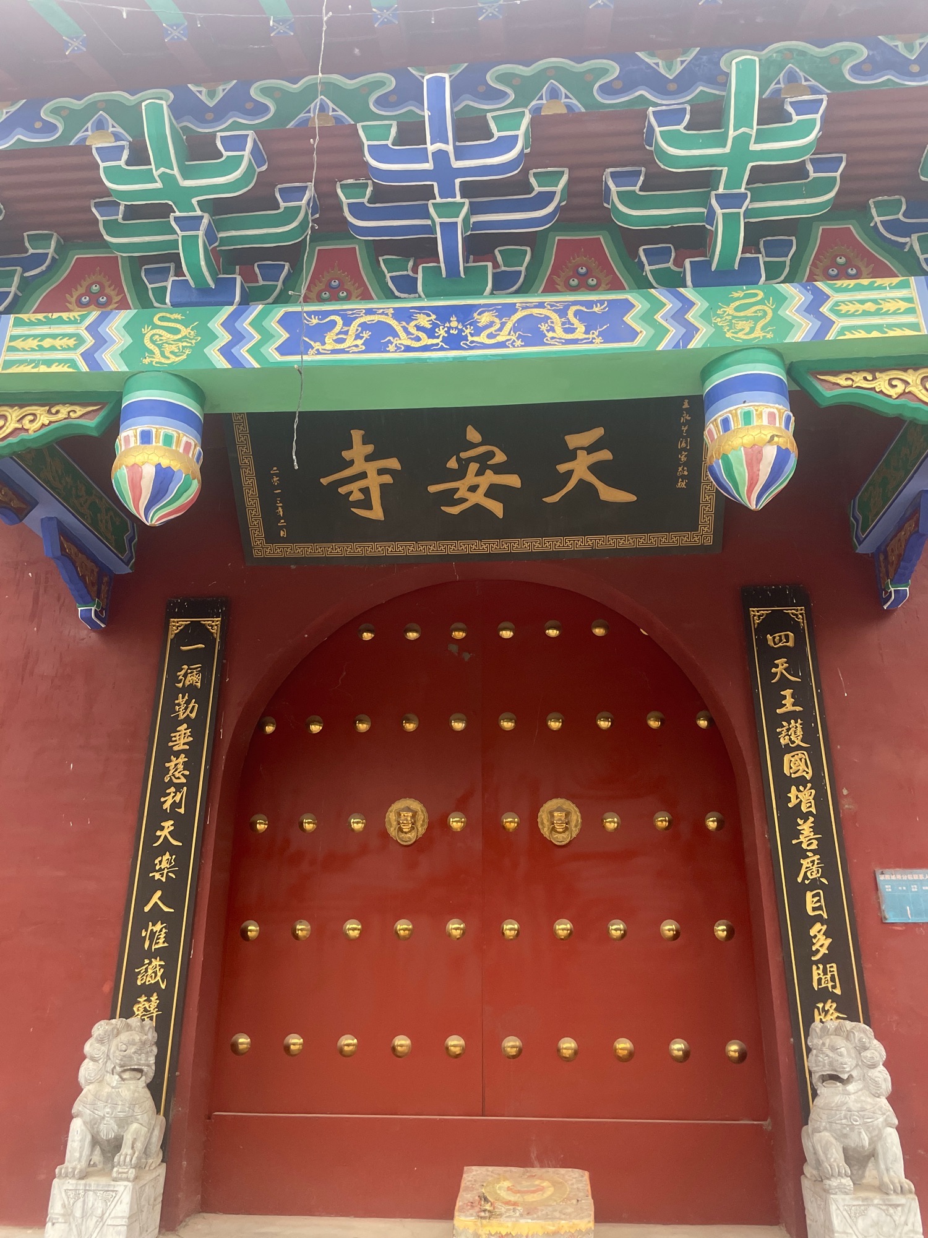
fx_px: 929
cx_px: 464
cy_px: 619
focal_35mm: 26
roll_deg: -1.0
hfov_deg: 53.1
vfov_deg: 67.3
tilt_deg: +19.9
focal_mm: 4.2
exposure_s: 1/60
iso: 160
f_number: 1.6
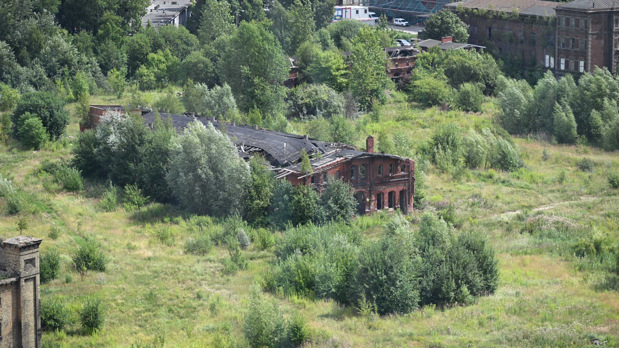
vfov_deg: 9.6
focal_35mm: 126
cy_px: 182
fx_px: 2068
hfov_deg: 17.0
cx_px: 310
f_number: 5
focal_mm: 120
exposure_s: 1/400
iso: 100
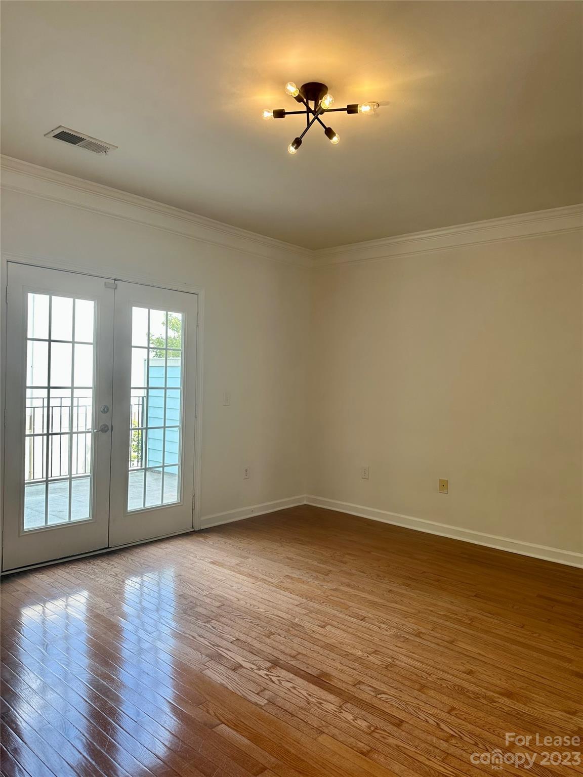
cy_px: 388
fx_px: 539
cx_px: 292
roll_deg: -2.2
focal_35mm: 24
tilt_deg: -0.7
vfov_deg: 71.6
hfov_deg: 56.8
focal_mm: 6.86
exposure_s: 1/226
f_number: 1.78
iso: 80
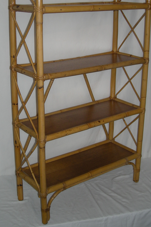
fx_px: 327
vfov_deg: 37.9
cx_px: 64
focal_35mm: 52
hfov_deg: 26.0
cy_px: 81
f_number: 2.8
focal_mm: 5.7
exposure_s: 1/49.7
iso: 50
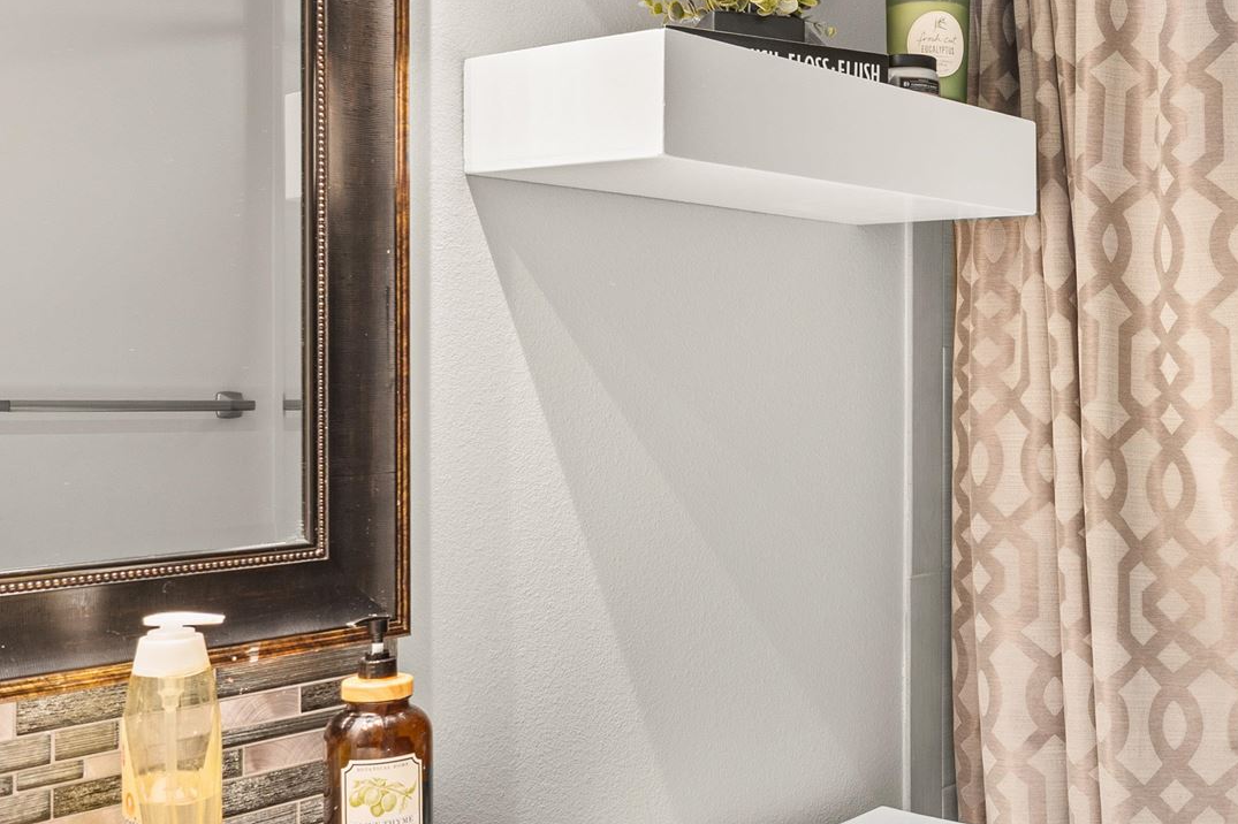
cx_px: 903
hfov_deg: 47.0
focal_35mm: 40
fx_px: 1375
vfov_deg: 33.4
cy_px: 400
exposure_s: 1.5
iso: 200
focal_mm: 14
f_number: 8
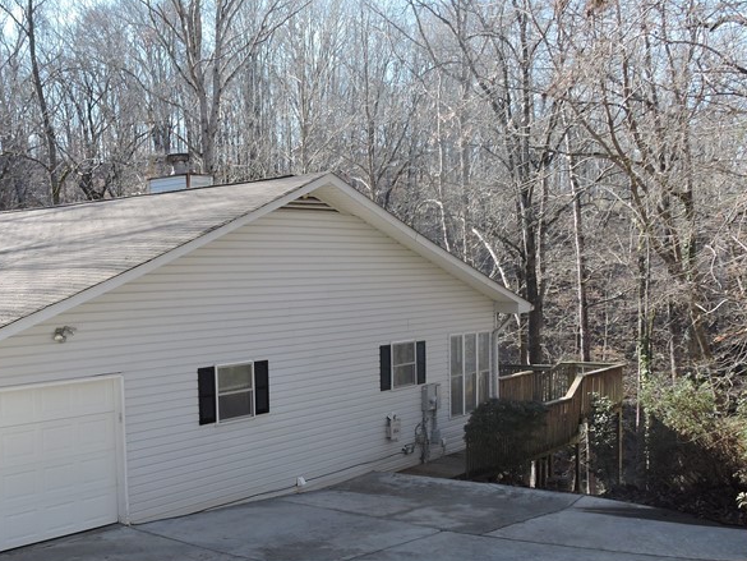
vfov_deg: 34.2
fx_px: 907
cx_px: 248
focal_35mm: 42
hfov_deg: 44.1
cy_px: 350
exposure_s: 1/320
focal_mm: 4.3
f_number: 3.3
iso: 100
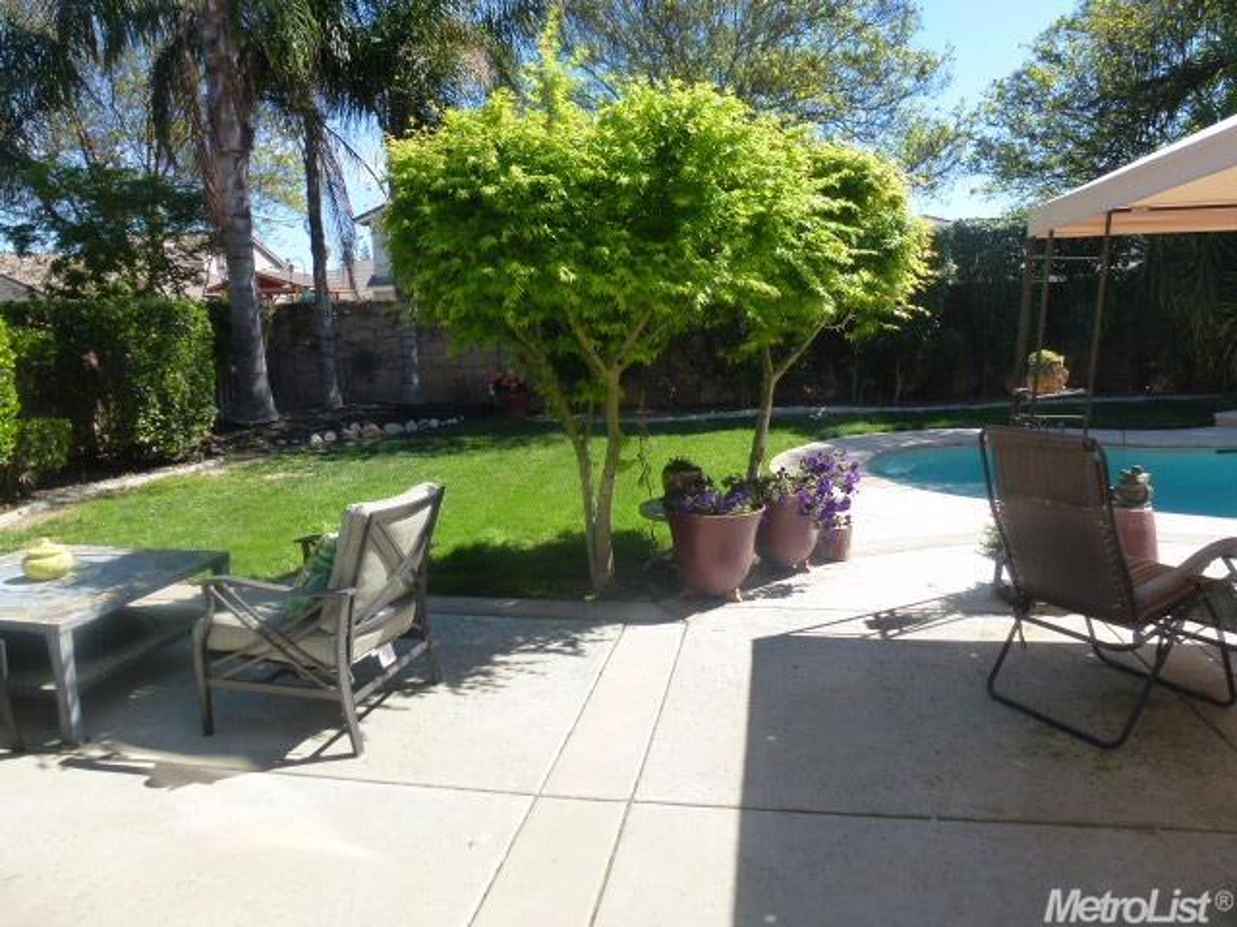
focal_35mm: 24
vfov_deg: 56.8
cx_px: 618
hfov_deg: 71.6
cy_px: 464
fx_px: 858
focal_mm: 4.3
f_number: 4
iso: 160
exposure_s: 1/400
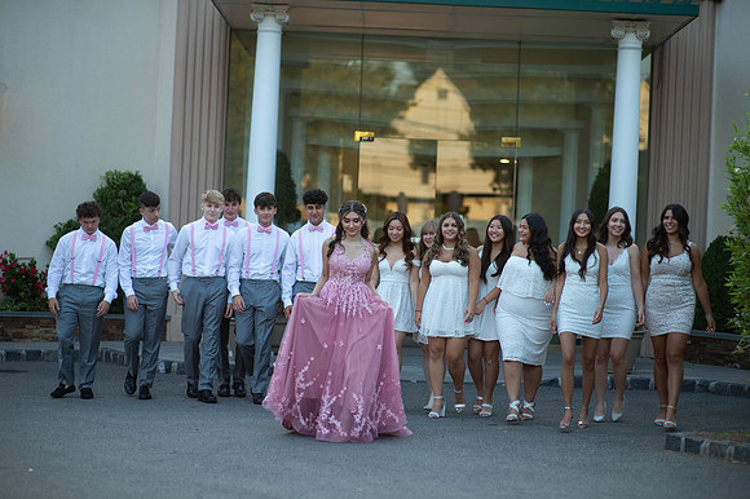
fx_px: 1770
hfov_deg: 23.9
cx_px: 375
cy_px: 250
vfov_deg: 16.1
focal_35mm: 85
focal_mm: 85
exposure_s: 1/1000
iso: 250
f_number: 2
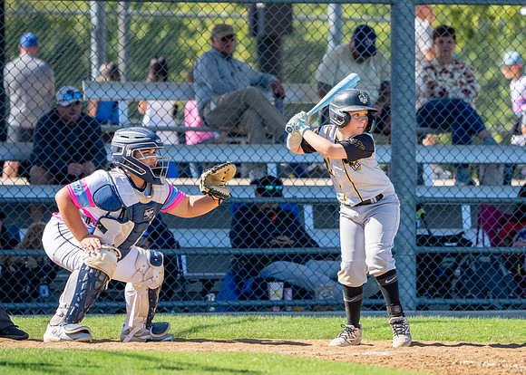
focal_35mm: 402
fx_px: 6011
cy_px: 183
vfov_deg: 3.6
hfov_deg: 5.0
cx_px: 358
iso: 800
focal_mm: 276
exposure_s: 1/3200
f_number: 5.6
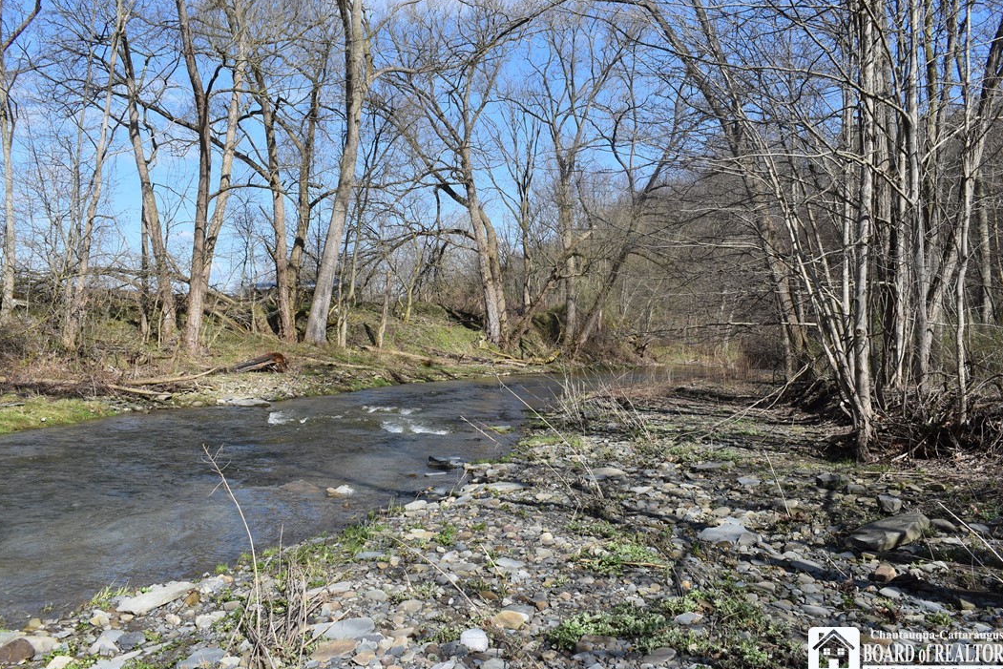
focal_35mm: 33
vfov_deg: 40.5
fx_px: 906
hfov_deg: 57.9
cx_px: 497
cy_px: 334
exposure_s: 1/320
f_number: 9
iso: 200
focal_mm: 21
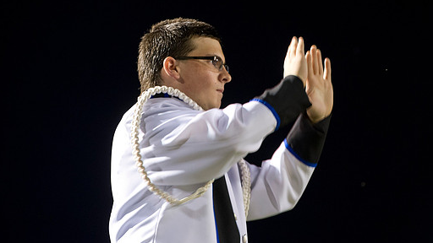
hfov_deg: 13.4
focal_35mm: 160
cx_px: 234
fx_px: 1837
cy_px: 91
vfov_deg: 7.6
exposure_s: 1/125
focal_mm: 135
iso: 3200
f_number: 3.2
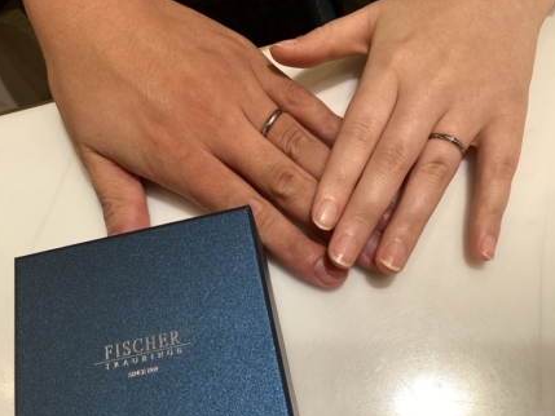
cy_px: 212
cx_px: 280
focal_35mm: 32
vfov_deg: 44.2
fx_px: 513
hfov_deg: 56.8
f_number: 2.4
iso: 40
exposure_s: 1/120
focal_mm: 3.3
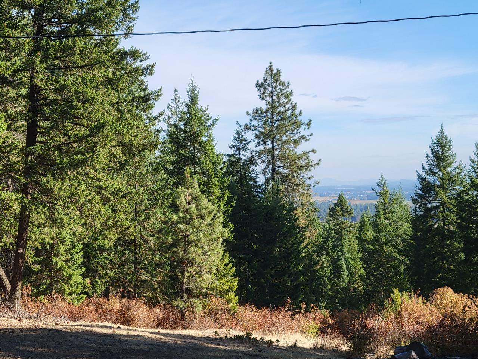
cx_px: 239
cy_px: 180
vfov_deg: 49.7
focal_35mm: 28
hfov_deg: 63.4
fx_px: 387
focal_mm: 5.9
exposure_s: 1/657
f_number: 2
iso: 25
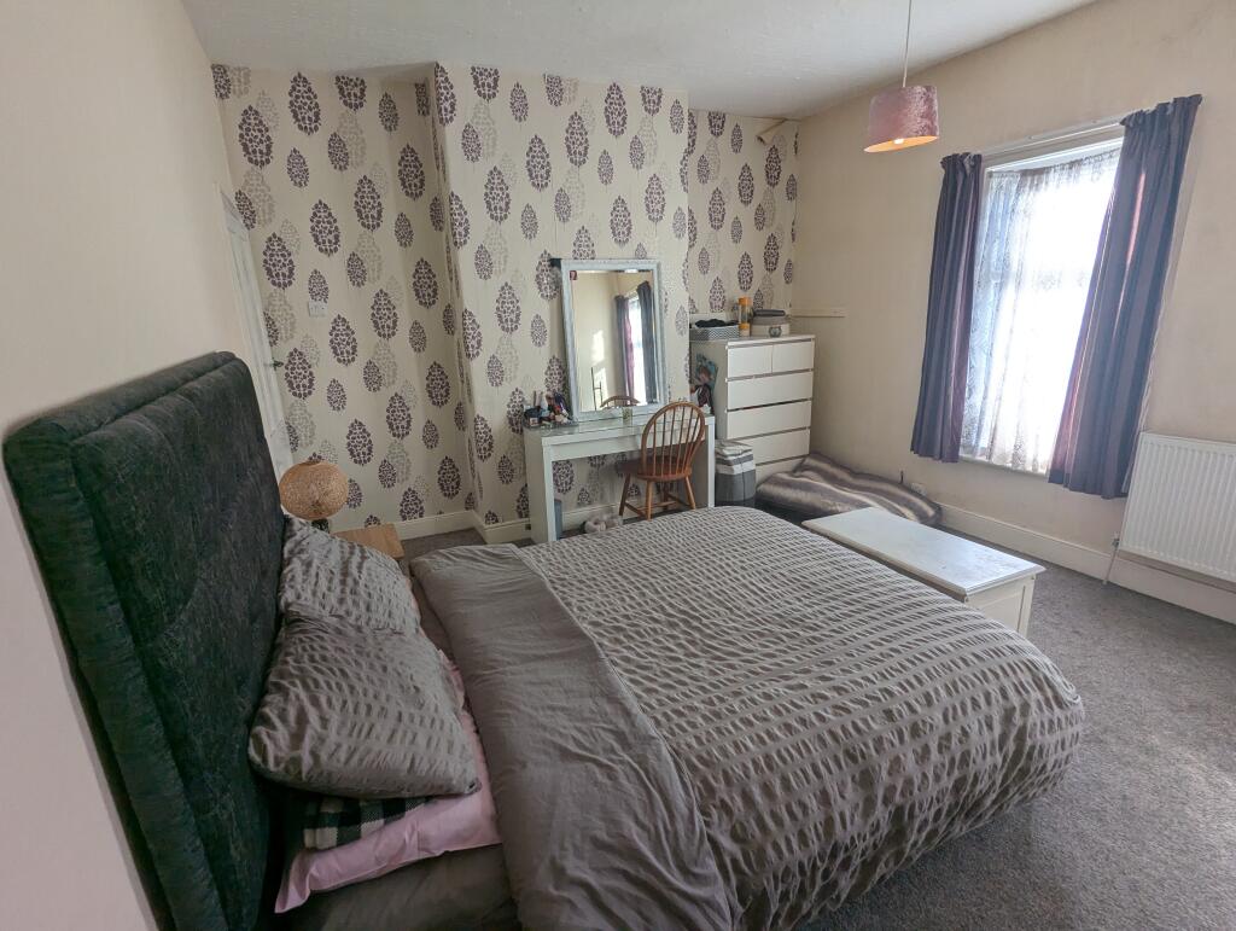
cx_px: 618
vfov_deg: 78.2
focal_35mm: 16
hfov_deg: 94.4
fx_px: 572
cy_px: 466
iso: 81
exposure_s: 1/140
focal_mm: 2.35
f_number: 2.2
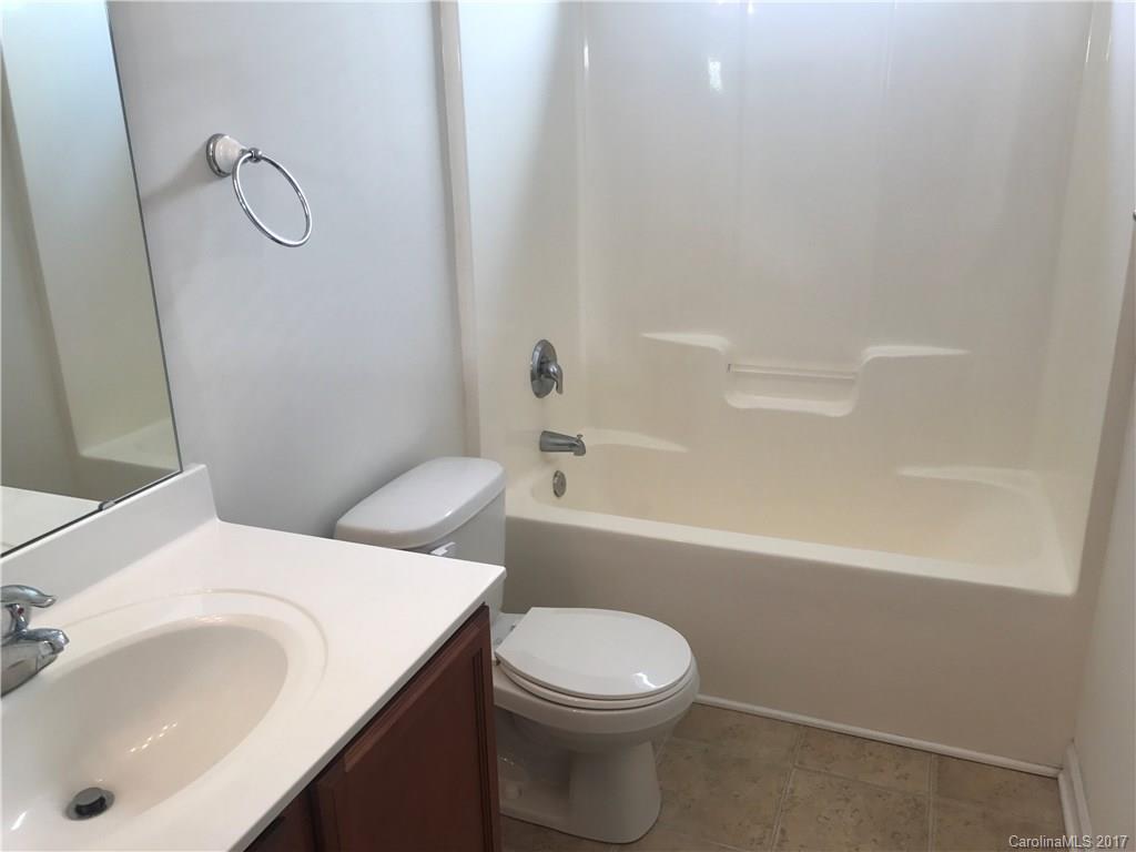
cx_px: 568
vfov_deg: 49.7
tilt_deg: -18.1
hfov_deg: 63.4
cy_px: 426
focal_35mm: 28
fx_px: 919
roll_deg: +0.7
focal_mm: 3.99
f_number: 1.8
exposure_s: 1/60
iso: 25
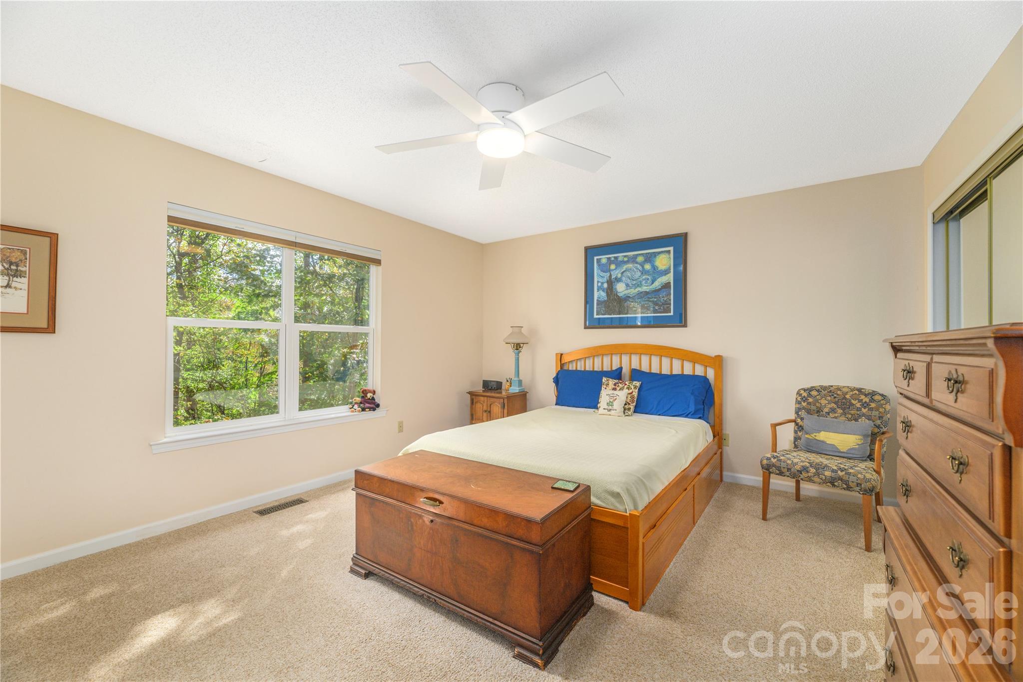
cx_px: 512
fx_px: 398
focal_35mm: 14
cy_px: 341
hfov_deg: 104.3
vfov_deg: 81.2
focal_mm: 14
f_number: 8
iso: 320
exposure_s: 1/160
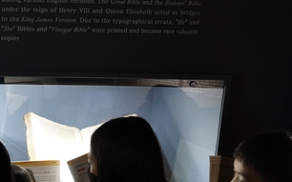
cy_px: 149
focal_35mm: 64
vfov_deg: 20.0
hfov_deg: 29.0
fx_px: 509
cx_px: -28
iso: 4000
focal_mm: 24
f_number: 4
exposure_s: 1/60
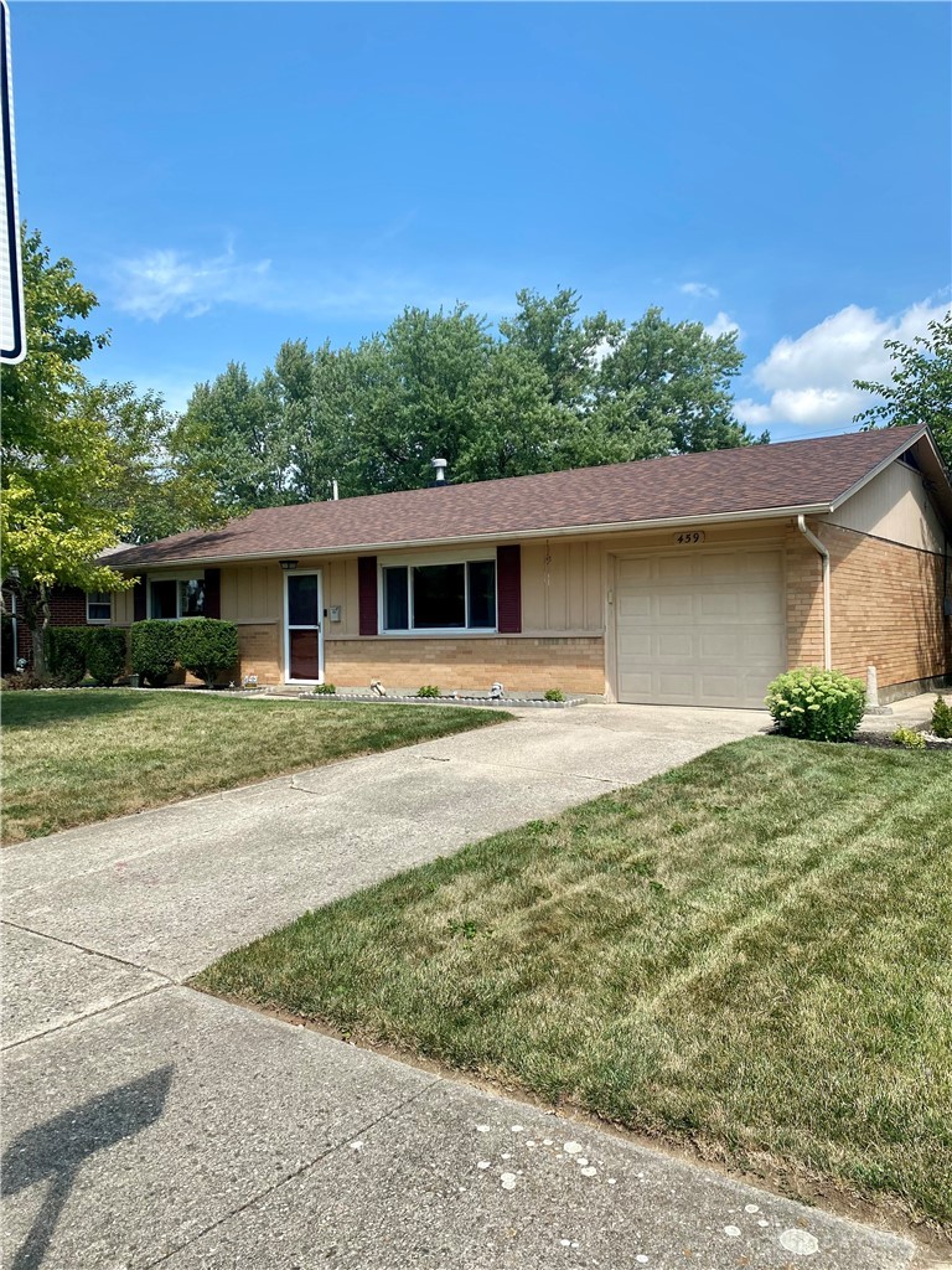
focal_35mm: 26
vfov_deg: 67.3
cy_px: 635
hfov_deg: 53.1
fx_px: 953
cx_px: 476
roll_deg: +0.0
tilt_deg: -0.6
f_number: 1.8
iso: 32
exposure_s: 1/2410
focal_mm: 4.25
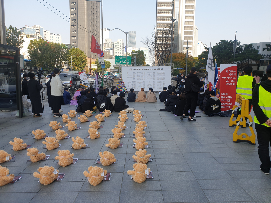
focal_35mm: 26
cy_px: 102
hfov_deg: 67.3
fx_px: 204
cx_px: 136
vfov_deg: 53.1
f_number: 2.4
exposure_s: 1/636
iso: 50
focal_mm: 4.3
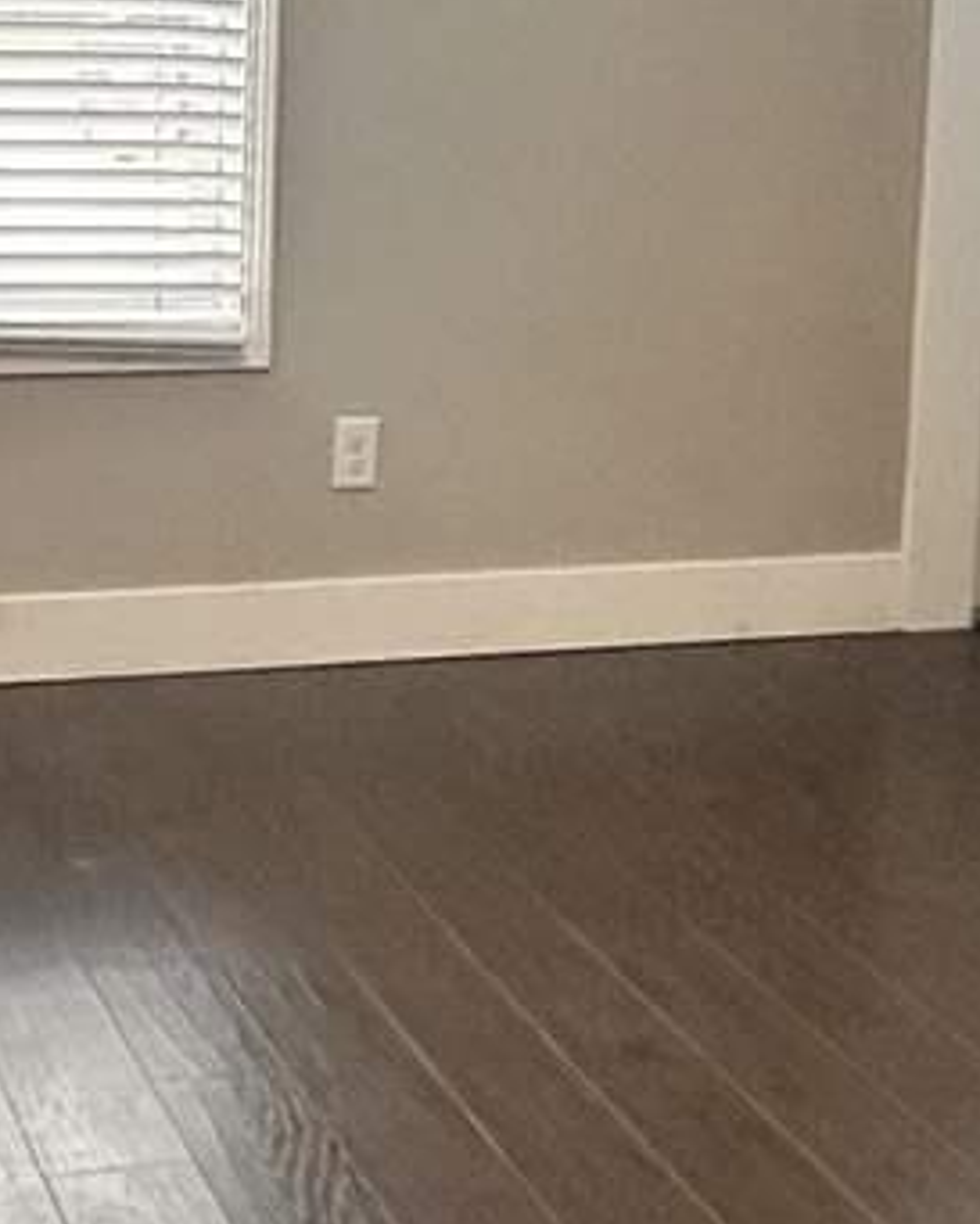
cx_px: 442
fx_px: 2972
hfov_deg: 18.7
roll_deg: -1.9
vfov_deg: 23.1
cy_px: 373
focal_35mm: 82
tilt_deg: -7.7
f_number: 2.2
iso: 250
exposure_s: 1/120
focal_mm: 2.22
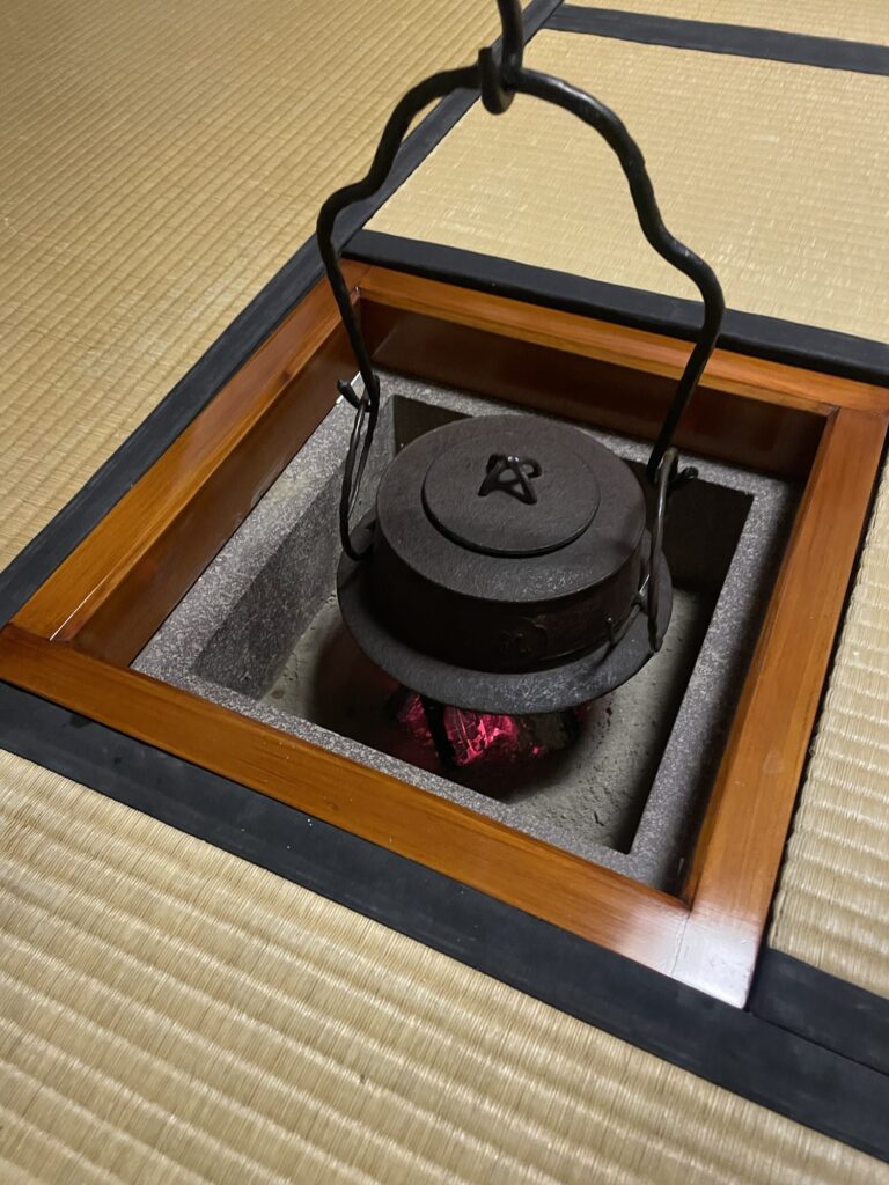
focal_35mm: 26
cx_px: 444
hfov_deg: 53.1
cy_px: 592
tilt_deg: -53.5
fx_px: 890
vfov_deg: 67.3
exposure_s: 1/25
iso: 640
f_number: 1.6
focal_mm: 4.2
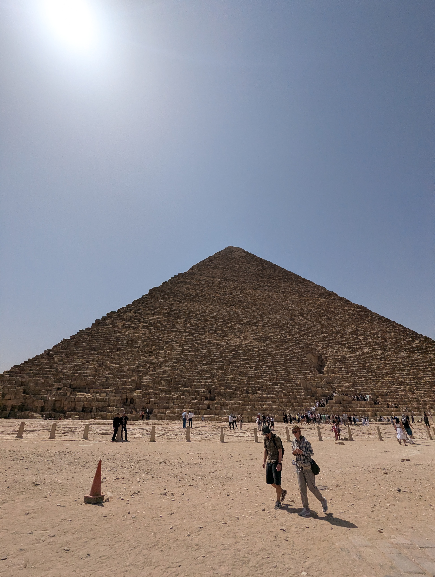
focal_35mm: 16
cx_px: 218
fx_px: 267
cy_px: 288
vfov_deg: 94.4
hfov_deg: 78.2
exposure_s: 1/11628
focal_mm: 2.35
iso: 50
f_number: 2.2
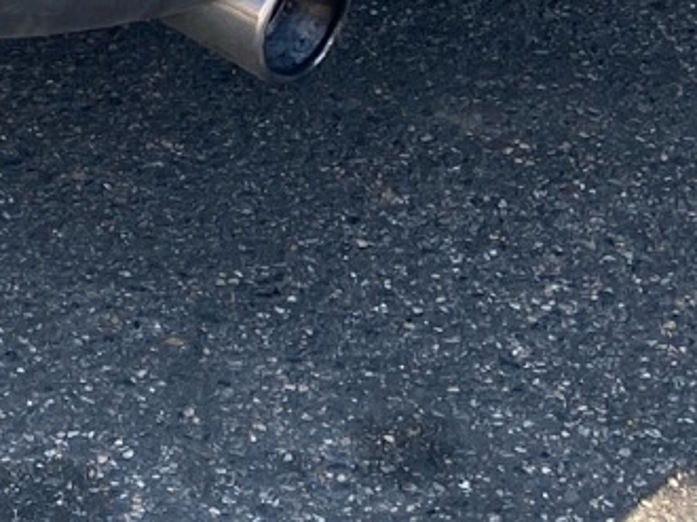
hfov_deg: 12.8
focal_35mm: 142
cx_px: -492
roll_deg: +2.8
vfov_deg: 9.5
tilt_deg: -23.4
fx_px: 2857
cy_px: -621
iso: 32
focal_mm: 4.25
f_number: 1.8
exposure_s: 1/195
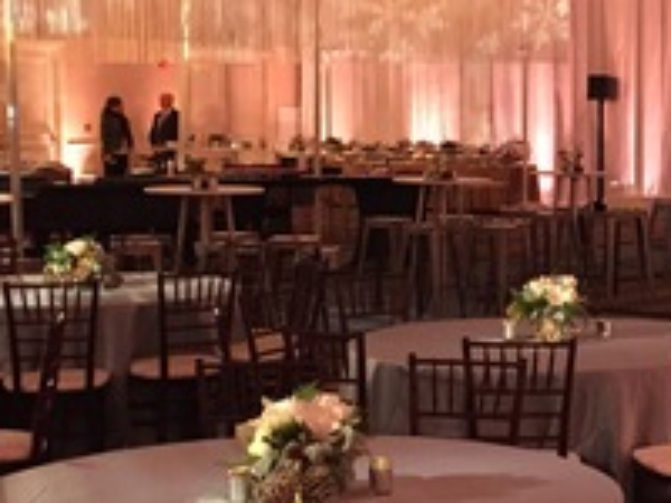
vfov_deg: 17.0
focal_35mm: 87
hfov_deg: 21.4
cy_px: 215
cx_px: 731
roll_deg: -1.2
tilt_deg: -3.3
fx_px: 1686
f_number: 2.2
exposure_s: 1/30
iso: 250
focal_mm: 4.15
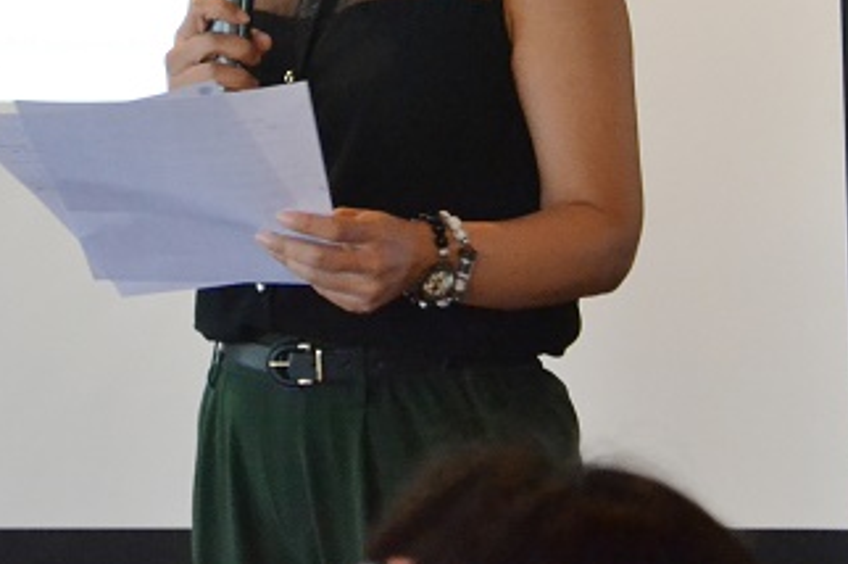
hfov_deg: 10.0
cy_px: -128
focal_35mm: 205
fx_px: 4830
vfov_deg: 6.6
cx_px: 361
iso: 3200
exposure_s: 1/60
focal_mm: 55
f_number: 5.6
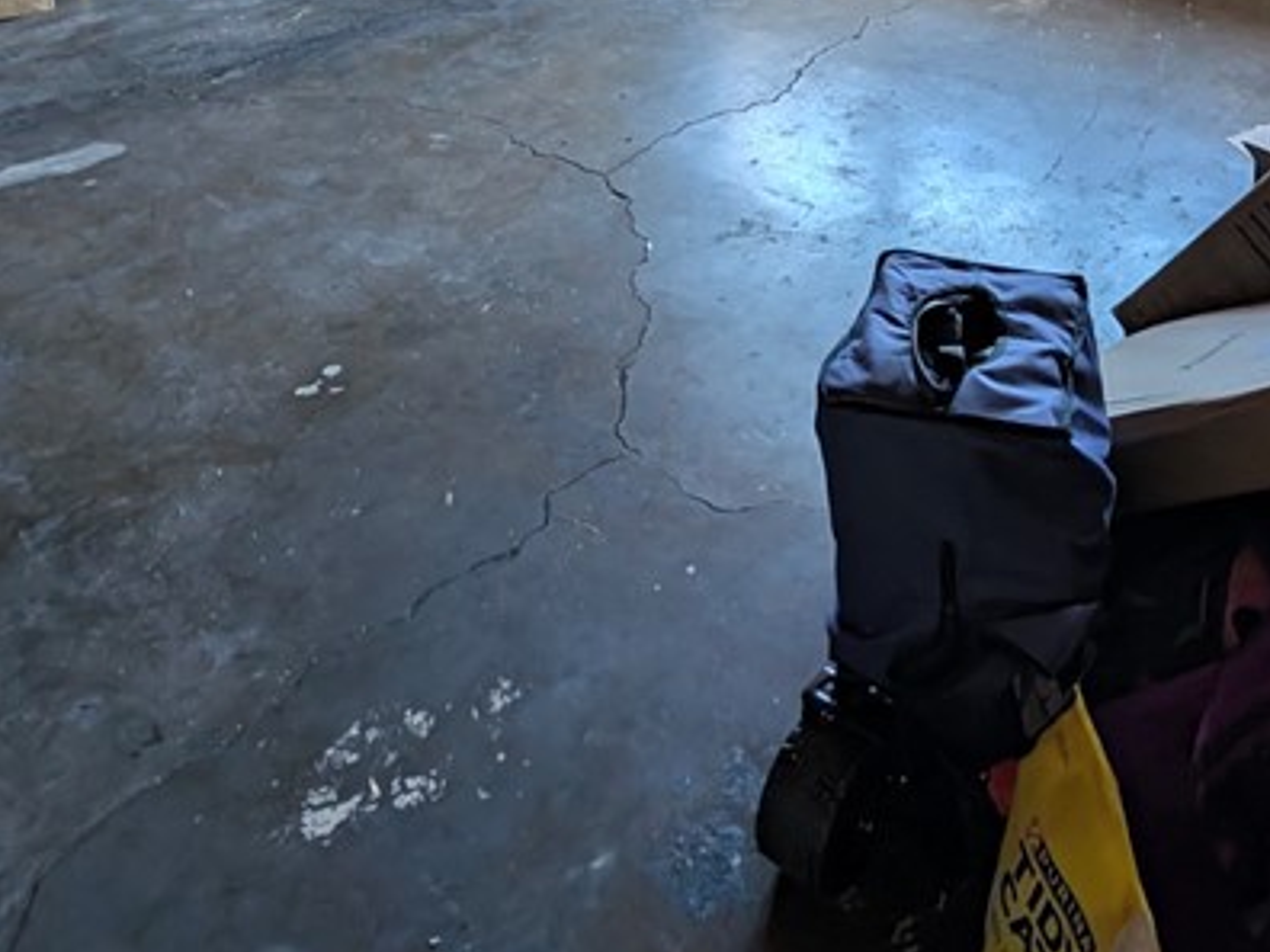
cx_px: 813
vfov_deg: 37.8
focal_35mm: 31
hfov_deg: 57.4
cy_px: -96
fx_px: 1137
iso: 119
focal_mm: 2.02
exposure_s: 1/25.6
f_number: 1.7
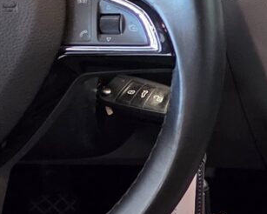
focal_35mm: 187
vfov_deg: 8.0
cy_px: 371
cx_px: 429
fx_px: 1479
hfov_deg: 9.9
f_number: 1.4
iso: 640
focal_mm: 6.5
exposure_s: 1/100
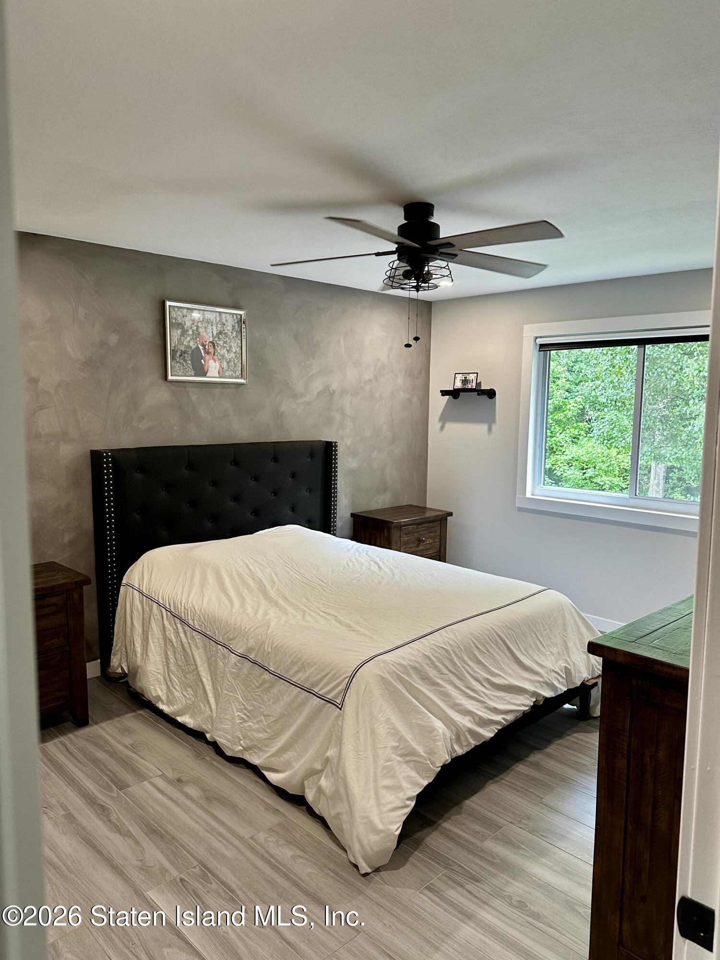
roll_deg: -0.9
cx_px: 360
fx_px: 666
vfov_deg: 71.6
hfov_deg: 56.8
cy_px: 480
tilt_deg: -5.4
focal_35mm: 24
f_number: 1.78
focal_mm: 6.86
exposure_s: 1/60
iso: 160
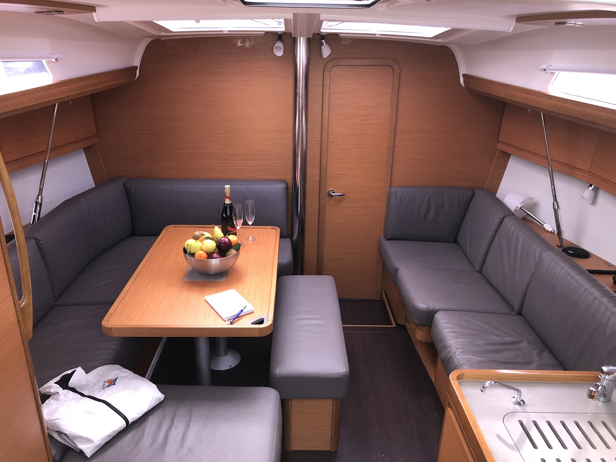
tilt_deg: -22.1
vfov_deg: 49.7
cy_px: 231
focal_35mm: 28
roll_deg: -1.3
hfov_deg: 63.4
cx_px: 308
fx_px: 498
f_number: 1.8
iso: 40
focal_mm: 3.99
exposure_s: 1/20
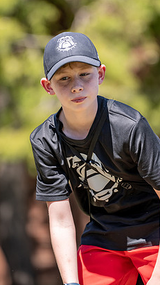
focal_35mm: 317
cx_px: 110
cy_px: 141
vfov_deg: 6.8
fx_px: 2392
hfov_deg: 3.8
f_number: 2.8
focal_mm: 194
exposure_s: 1/1600
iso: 100
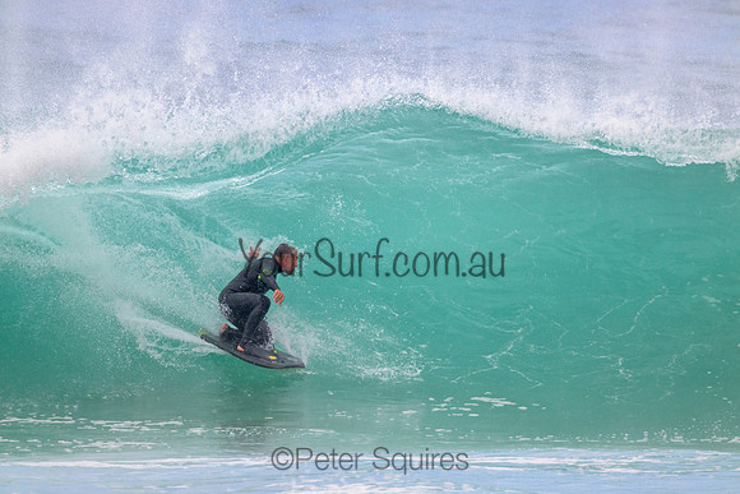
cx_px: 370
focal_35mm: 800
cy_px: 247
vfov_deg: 1.7
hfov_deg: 2.6
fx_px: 16448
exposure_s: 1/2000
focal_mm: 800
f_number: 11
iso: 1800
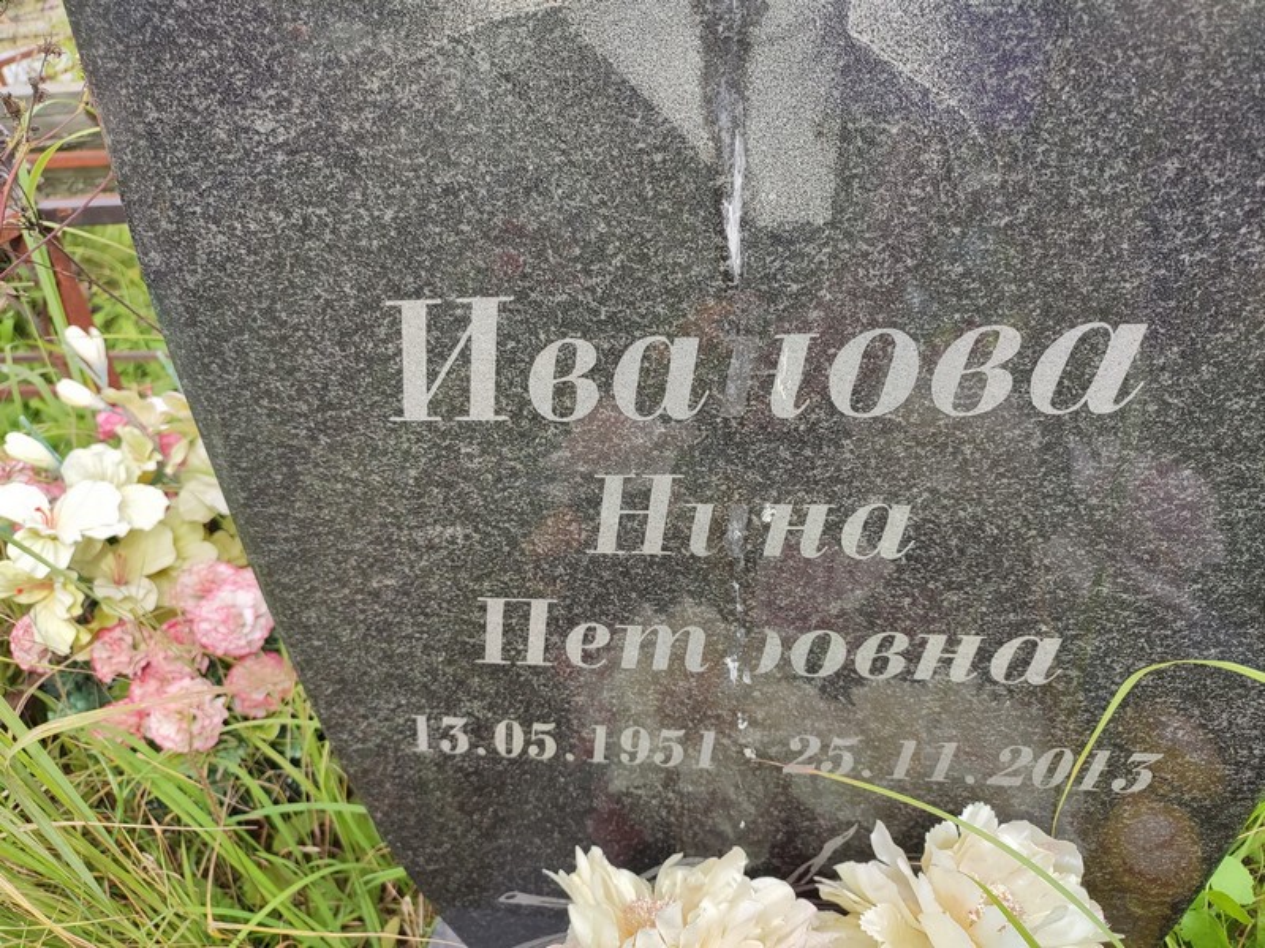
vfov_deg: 54.9
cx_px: 632
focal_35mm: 25
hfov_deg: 69.4
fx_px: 914
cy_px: 474
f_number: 1.9
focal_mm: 6.04
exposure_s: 1/253
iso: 50
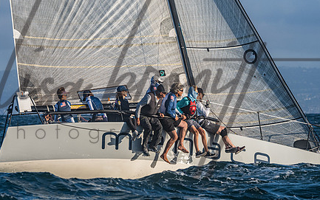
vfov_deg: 4.8
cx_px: 160
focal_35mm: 273
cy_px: 77
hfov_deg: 7.7
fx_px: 2382
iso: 400
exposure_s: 1/2500
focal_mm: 200
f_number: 6.3
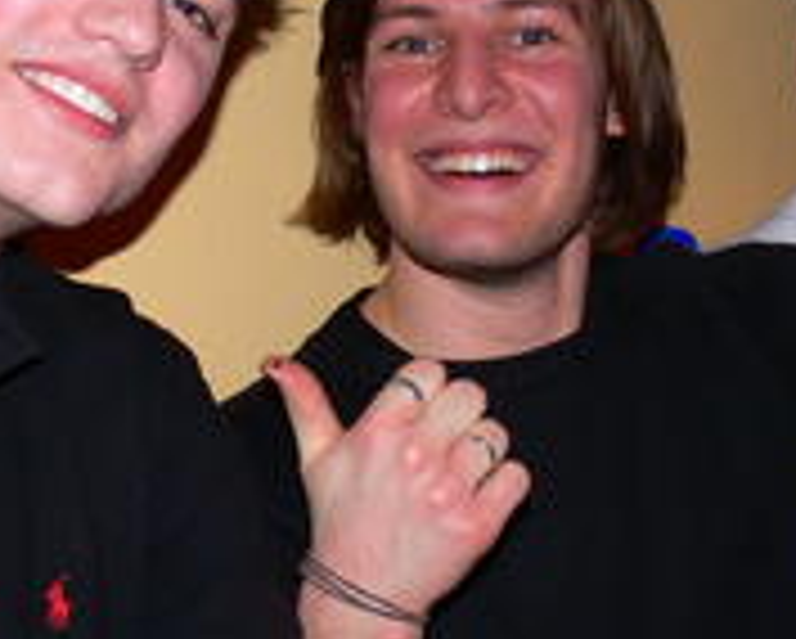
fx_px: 2146
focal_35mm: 91
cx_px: 468
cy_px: 297
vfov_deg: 16.9
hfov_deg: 21.0
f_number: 2.8
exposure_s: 1/30
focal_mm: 7.4
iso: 100
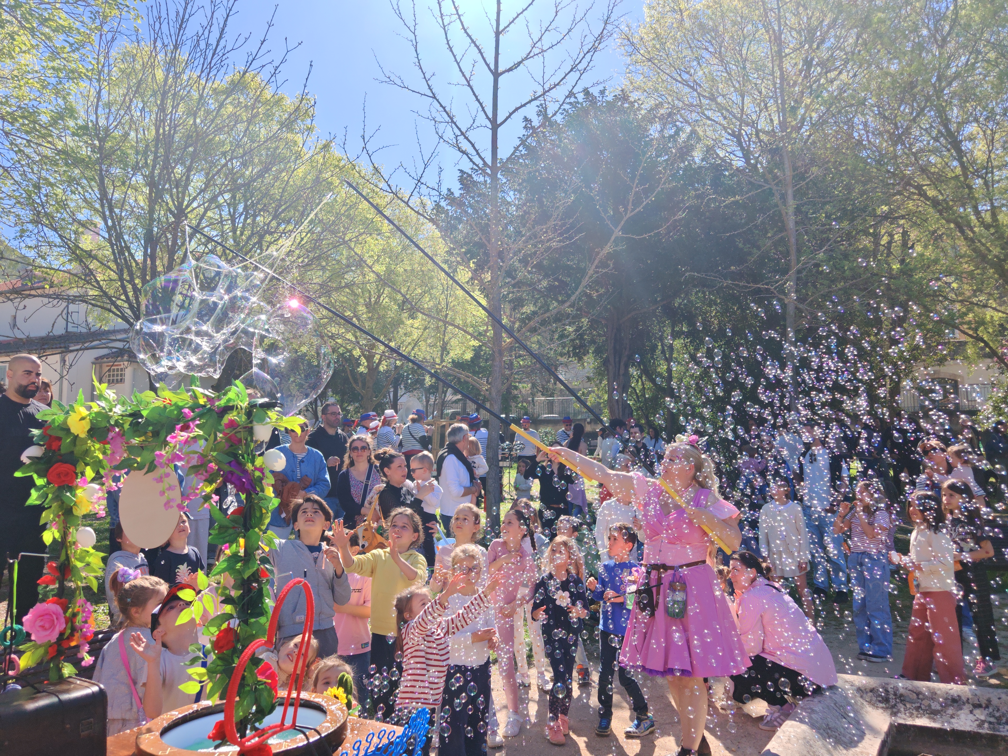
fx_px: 786
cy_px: 378
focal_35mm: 27
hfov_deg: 65.3
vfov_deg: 51.4
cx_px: 504
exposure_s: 1/1400
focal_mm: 6.67
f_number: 1.9
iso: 50
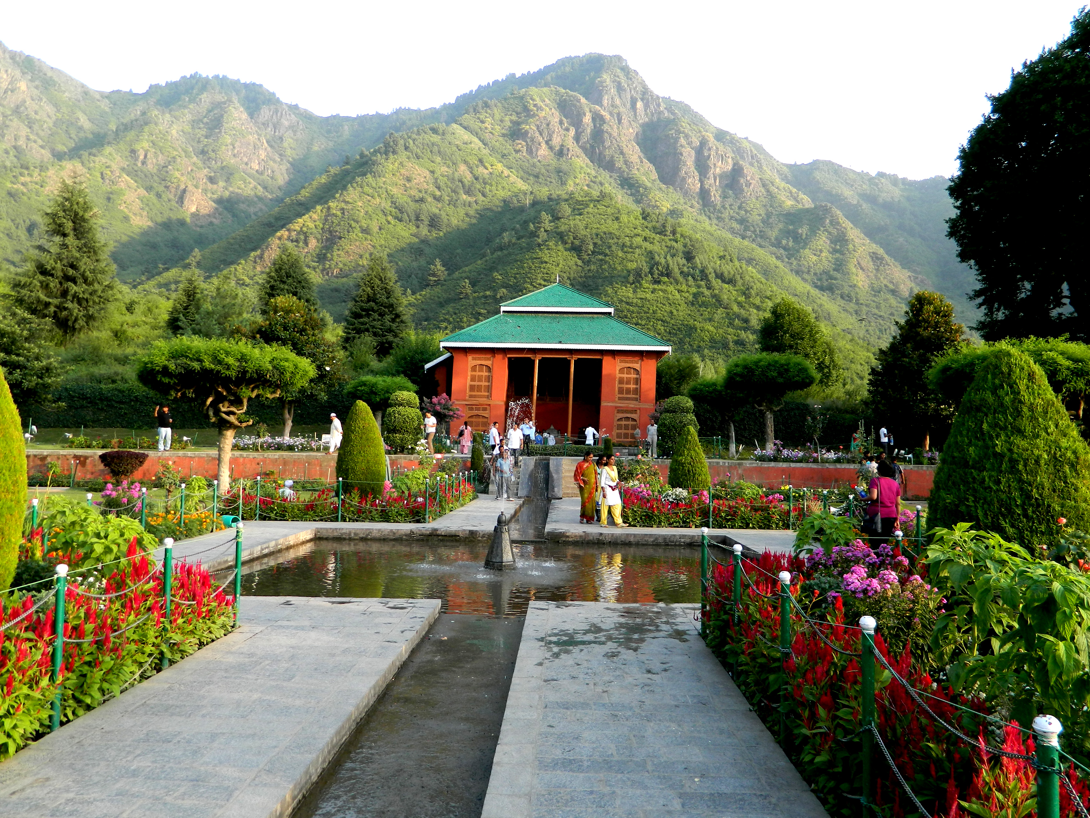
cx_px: 545
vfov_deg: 49.7
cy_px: 409
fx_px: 882
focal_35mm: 28
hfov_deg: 63.4
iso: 80
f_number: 3.2
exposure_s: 1/100
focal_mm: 5.1
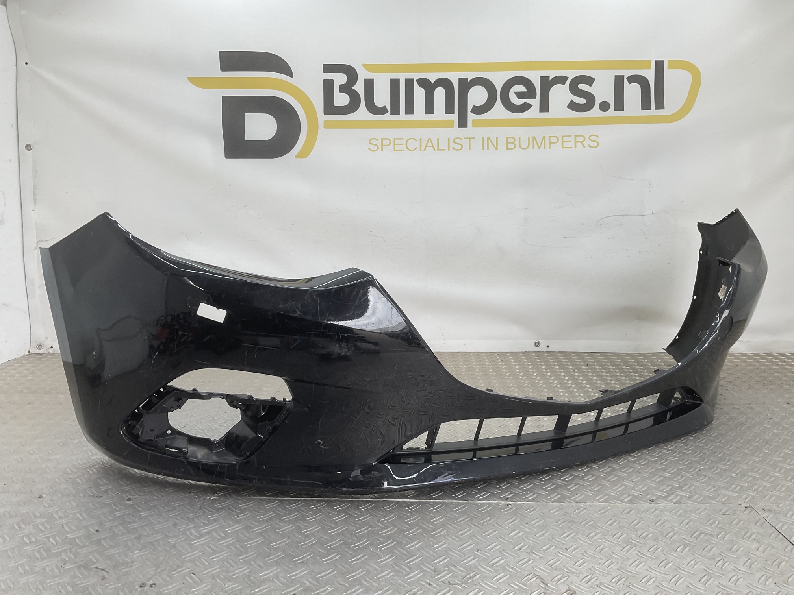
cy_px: 298
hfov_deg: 61.7
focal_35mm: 29
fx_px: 665
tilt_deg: -7.8
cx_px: 397
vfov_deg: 48.2
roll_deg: -0.1
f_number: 1.8
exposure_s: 1/125
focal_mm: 3
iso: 16
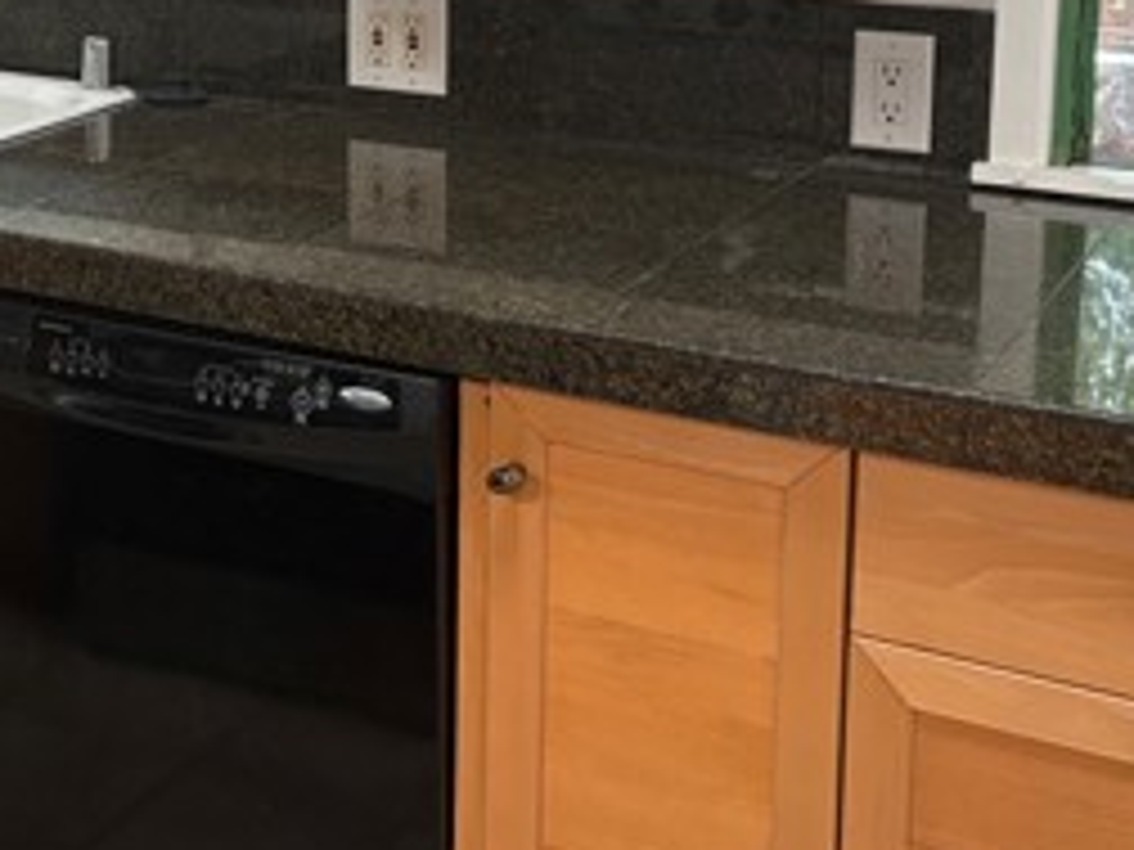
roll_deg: +1.6
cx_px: 63
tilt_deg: -8.8
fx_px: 2162
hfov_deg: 28.0
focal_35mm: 66
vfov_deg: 21.6
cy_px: 49
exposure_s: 1/60
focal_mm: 5.96
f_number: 1.6
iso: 125
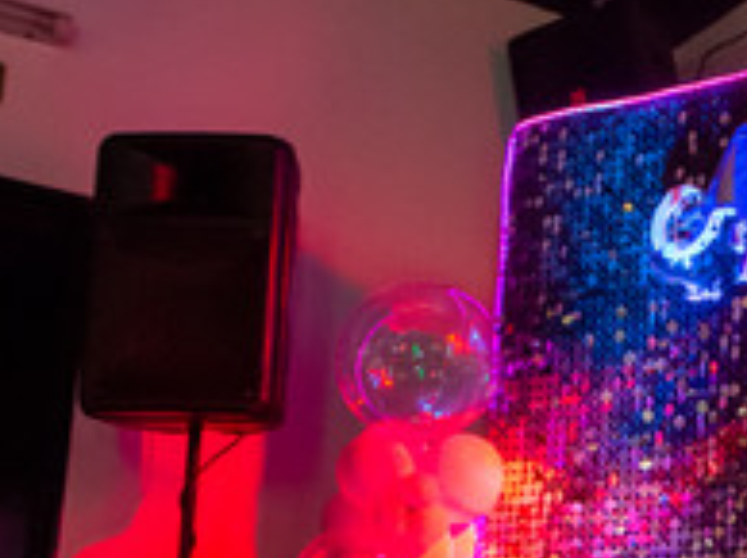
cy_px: 462
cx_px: 753
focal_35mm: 81
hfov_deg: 23.1
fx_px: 1746
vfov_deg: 18.0
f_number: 2.8
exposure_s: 1/100
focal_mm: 17
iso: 2500
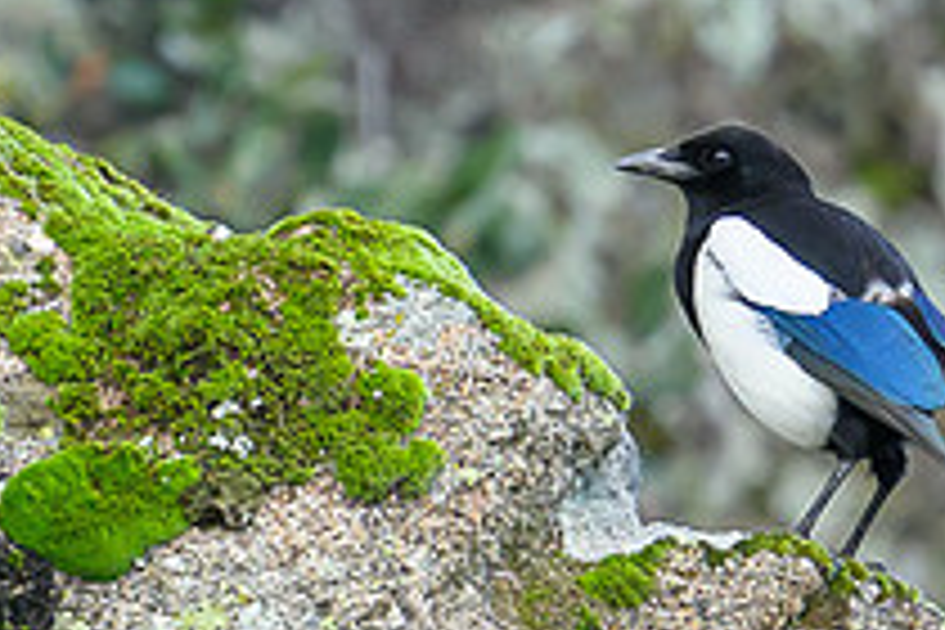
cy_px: 153
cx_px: 434
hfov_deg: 0.8
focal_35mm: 2649
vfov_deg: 0.5
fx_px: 69531
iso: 1800
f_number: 4
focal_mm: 560
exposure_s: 1/800
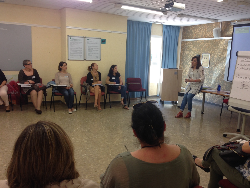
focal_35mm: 34
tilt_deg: -8.0
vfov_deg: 41.8
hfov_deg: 54.0
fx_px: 246
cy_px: 95
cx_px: 125
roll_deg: -1.7
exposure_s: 1/33
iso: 50
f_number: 2.4
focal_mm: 4.12
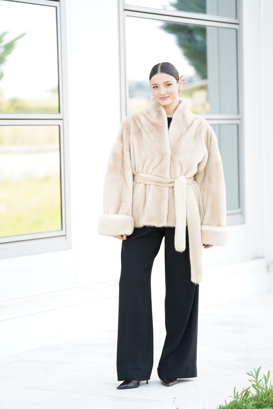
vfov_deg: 15.6
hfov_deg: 10.5
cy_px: 204
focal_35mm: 131
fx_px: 1490
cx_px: 136
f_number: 2.8
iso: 250
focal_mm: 131
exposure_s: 1/250
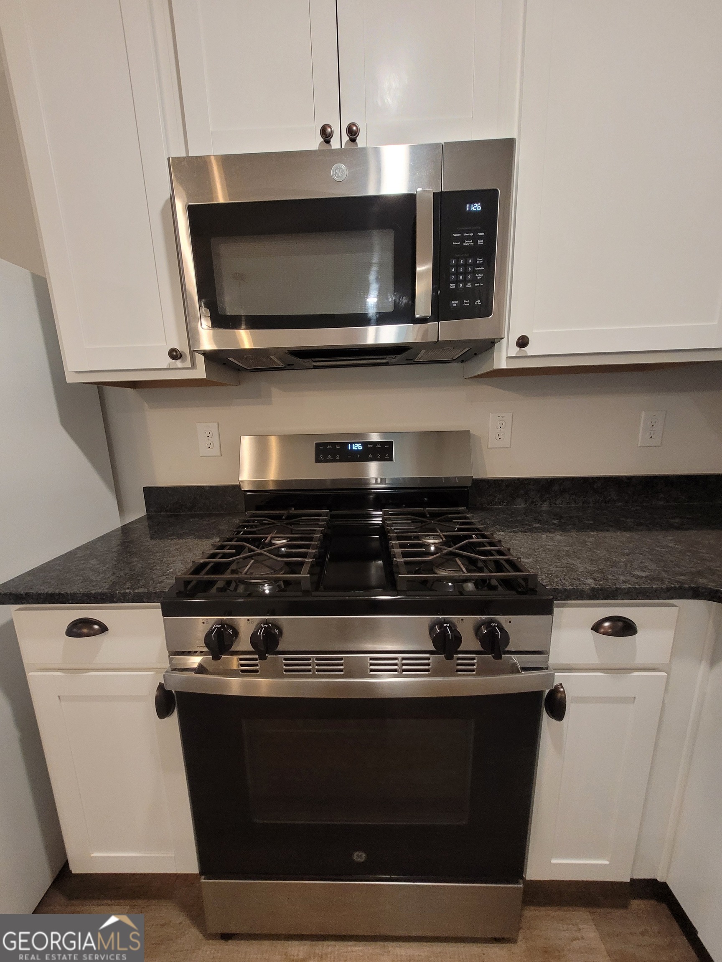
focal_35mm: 13
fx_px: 362
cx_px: 361
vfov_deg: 106.2
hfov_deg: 89.9
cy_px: 481
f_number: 2.2
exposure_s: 1/40
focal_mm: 1.74
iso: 320
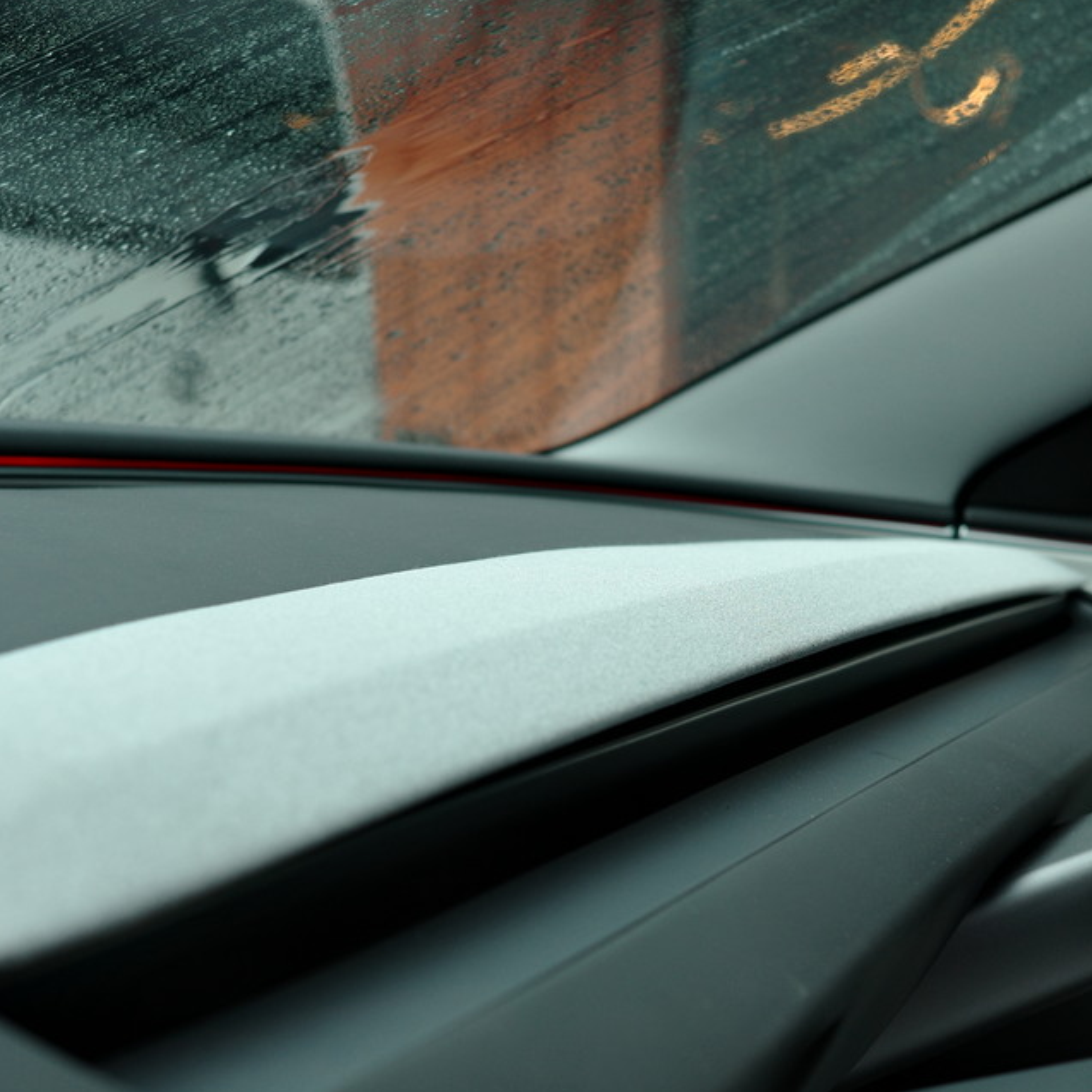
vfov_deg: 22.0
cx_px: 545
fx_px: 2784
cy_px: 802
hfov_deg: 22.2
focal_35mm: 78
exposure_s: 1/125
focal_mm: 26
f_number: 4
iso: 200
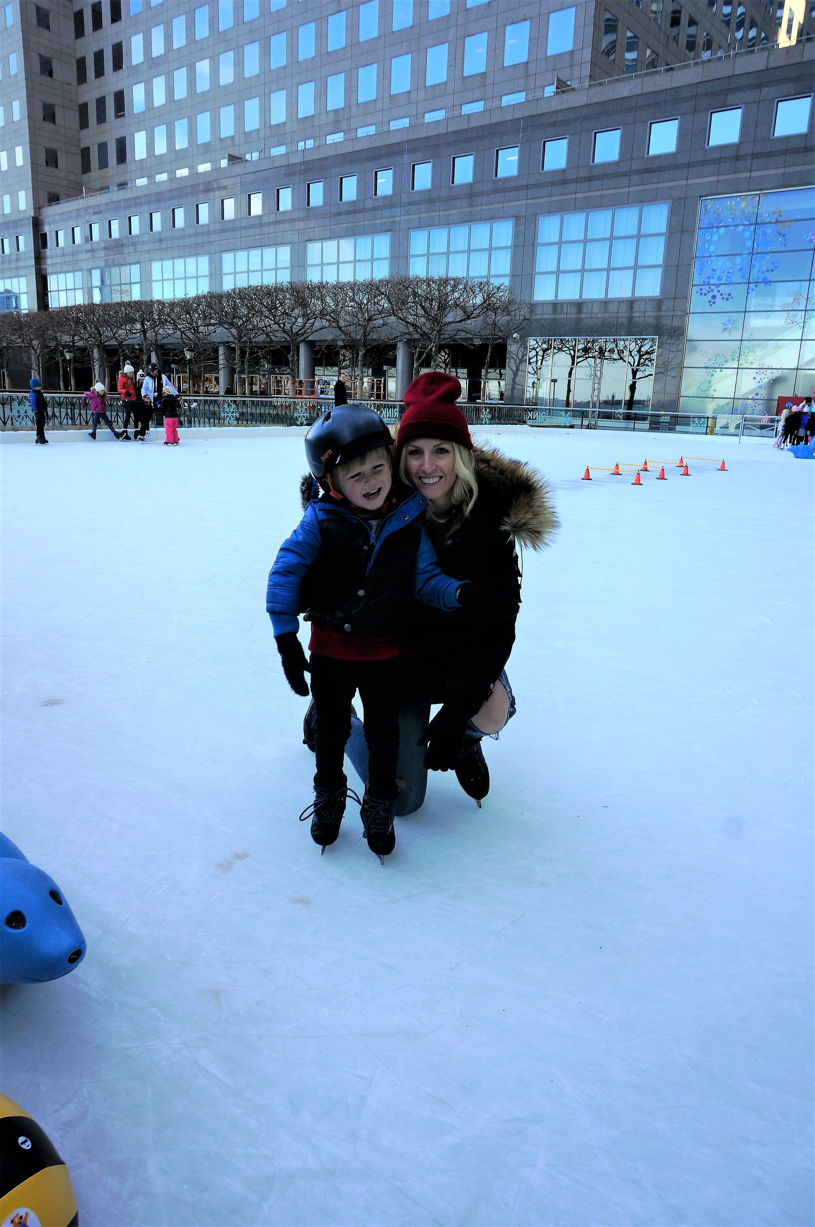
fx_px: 817
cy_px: 614
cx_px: 408
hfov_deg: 53.0
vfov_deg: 73.8
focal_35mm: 24
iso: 125
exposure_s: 1/100
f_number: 9
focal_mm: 16
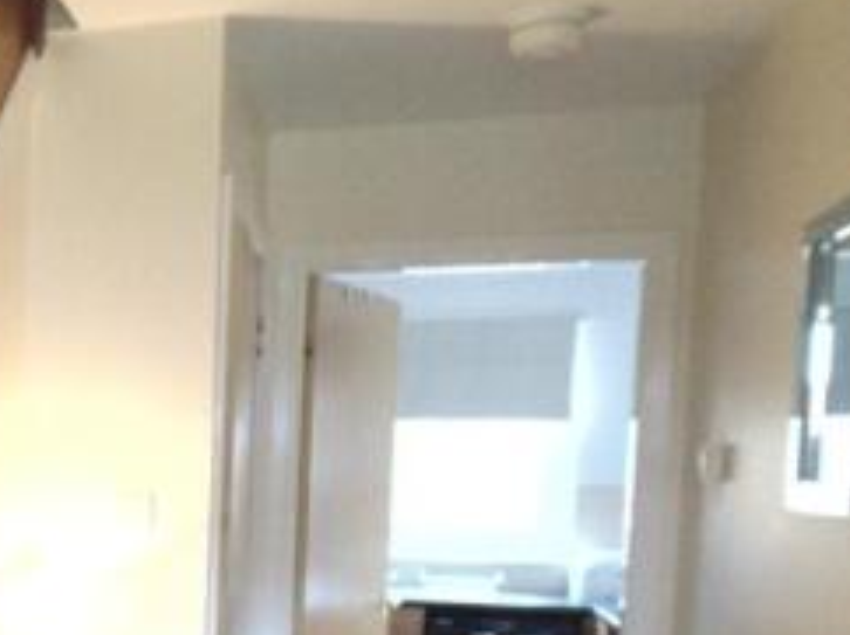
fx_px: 1300
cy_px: 605
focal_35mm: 53
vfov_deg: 26.3
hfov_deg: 30.9
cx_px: -153
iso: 400
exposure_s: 1/20
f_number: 3.1
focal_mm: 4
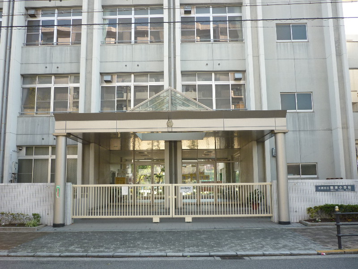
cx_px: 179
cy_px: 134
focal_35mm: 33
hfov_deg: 55.4
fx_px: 341
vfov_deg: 42.9
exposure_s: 1/200
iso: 80
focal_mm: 5.5
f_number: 2.8
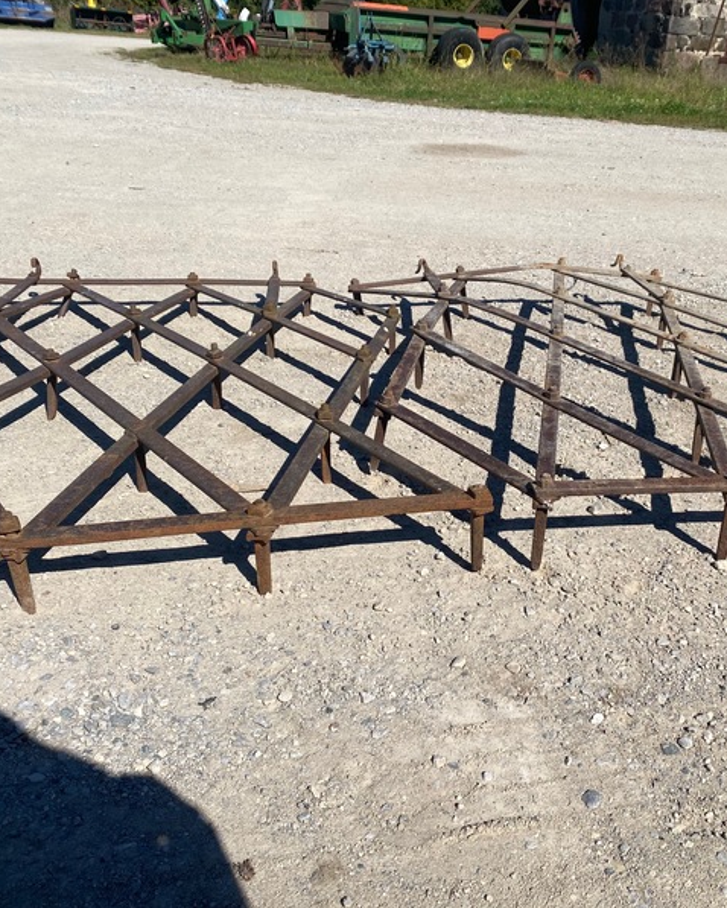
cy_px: 455
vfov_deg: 52.8
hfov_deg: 42.8
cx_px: 481
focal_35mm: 34
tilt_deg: -25.4
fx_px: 914
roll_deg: -6.3
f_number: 1.8
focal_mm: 4.25
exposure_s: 1/4608
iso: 32
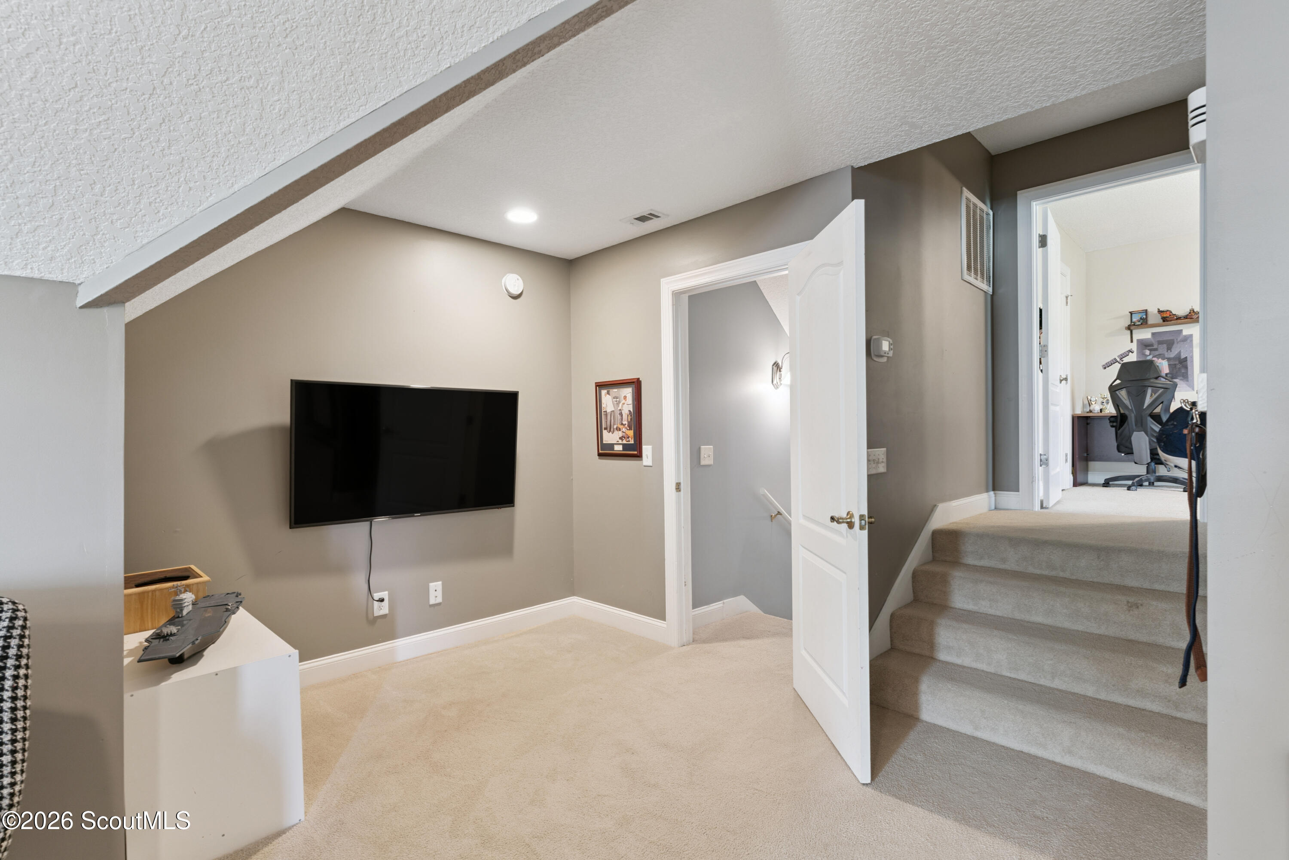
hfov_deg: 93.3
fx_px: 609
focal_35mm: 17
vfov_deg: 70.5
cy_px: 430
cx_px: 644
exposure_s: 1/2
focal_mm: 17
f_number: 8
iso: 250
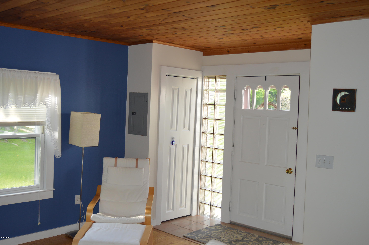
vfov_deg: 36.8
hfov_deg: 53.2
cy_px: 122
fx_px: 369
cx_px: 184
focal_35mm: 36
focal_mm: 24
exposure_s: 1/100
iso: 400
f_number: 4
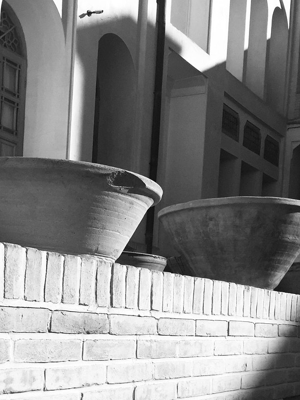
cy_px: 327
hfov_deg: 25.6
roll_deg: -3.3
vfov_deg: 32.7
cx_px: 125
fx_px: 658
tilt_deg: -0.7
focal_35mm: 57
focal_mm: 4.15
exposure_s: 1/3300
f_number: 2.2
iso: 32
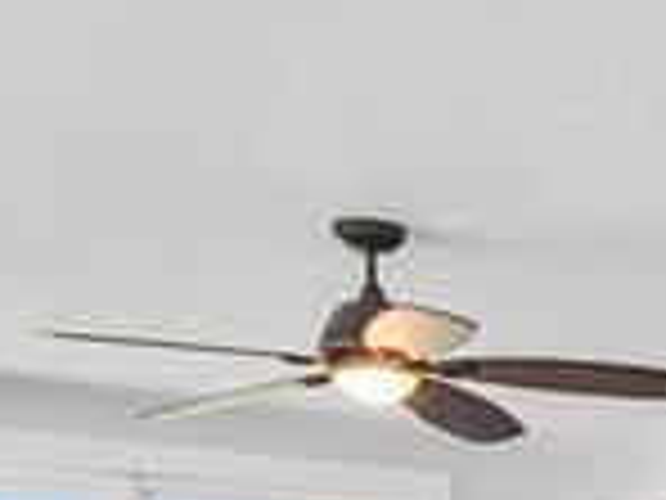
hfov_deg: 18.0
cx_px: 1098
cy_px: 658
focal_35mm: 93
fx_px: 1789
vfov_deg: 15.1
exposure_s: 1/20
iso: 250
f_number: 6.3
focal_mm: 14
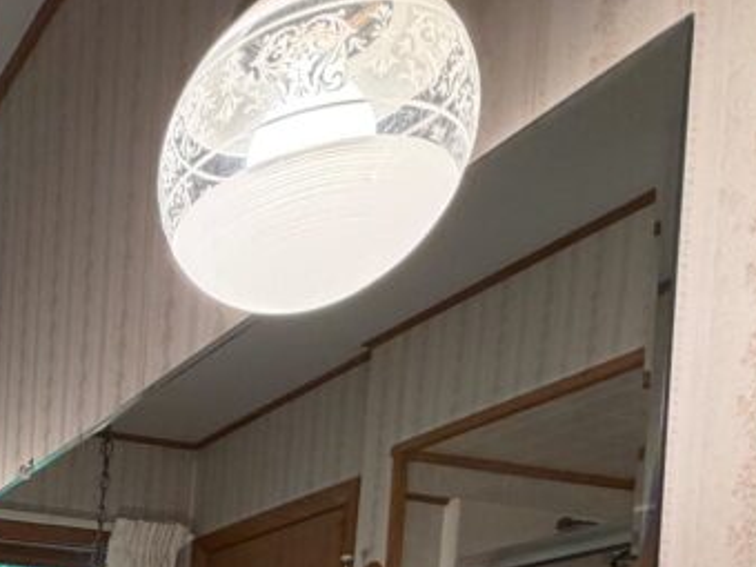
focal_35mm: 44
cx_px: -199
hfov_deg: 33.1
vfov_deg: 26.0
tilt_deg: -2.1
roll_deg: -2.9
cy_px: 807
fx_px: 961
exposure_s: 1/60
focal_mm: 2.22
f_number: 2.2
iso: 200
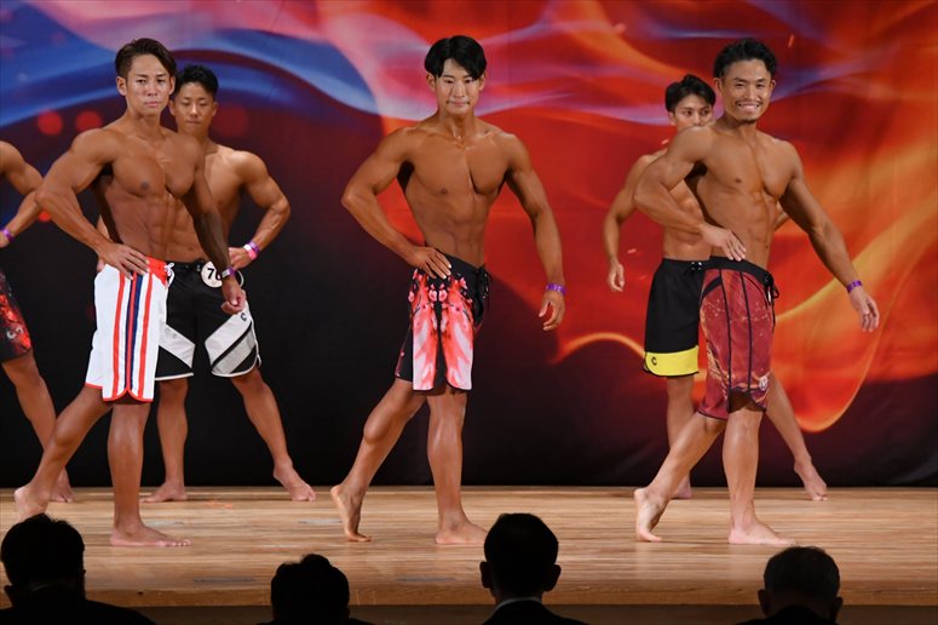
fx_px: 5860
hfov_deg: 9.2
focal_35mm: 225
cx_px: 469
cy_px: 312
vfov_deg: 6.1
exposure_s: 1/400
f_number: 5.6
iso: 3200
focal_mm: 150
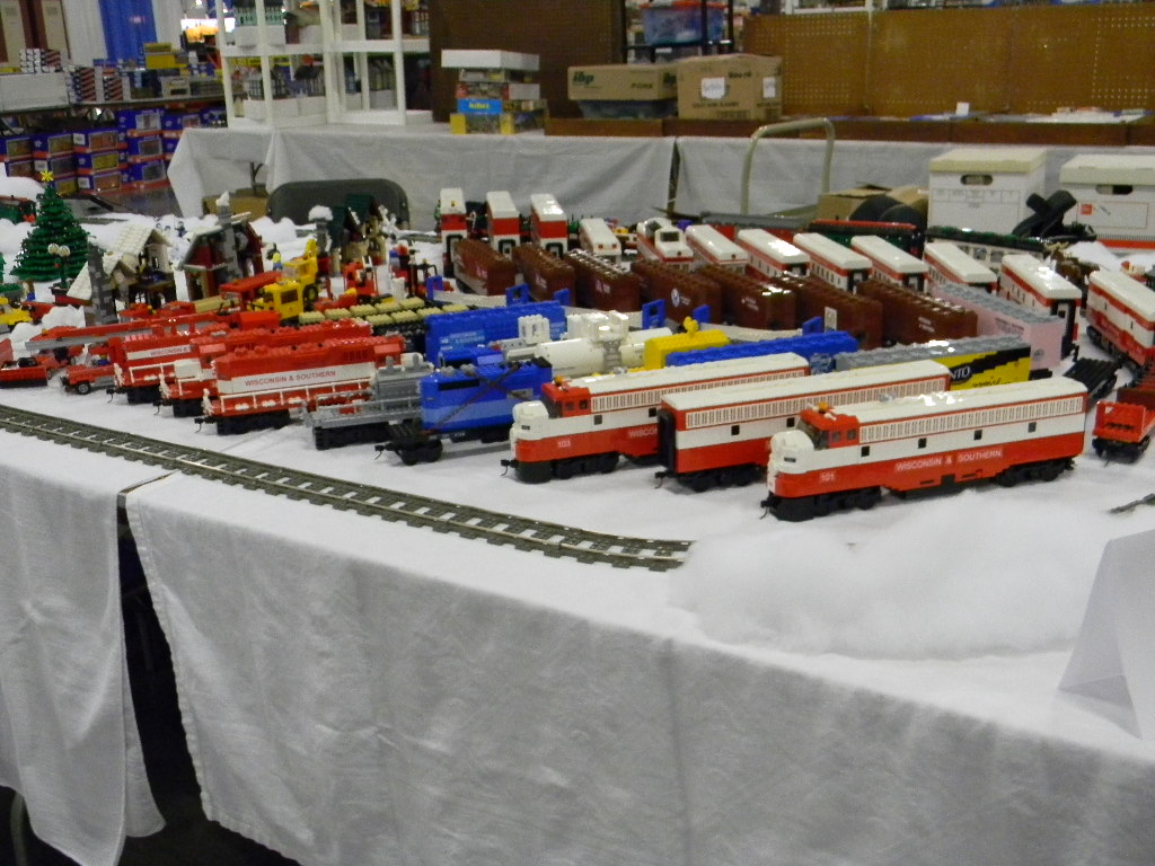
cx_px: 578
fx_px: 1201
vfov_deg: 39.7
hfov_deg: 51.4
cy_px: 433
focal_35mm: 36
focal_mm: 6.4
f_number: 3.7
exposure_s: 1/10.3
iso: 400
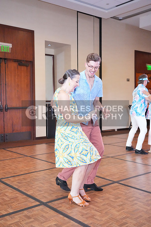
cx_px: 76
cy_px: 114
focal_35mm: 40
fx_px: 251
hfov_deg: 33.4
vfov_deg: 48.4
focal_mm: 40
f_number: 4
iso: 12800
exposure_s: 1/400
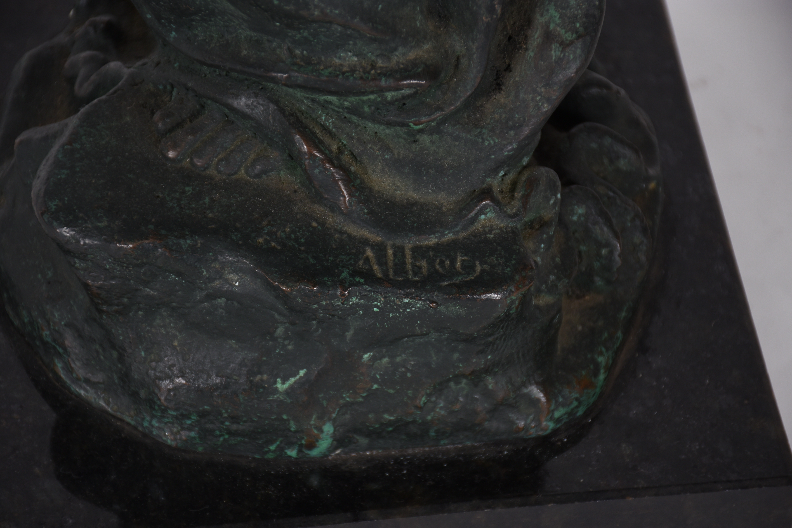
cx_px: 396
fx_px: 3465
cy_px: 264
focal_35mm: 158
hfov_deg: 13.0
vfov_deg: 8.7
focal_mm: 105
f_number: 6.3
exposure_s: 1/40
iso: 160
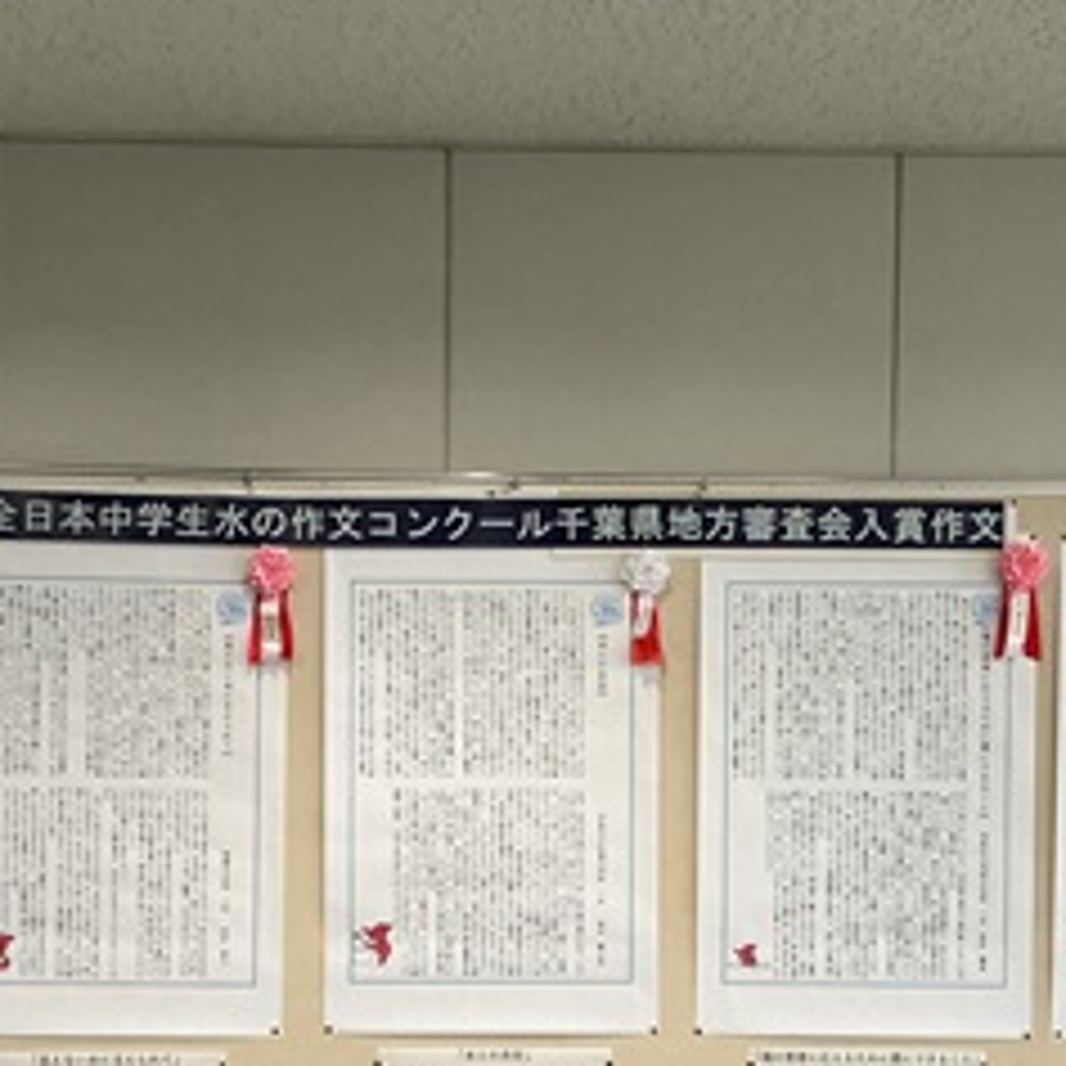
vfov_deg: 32.3
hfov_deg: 32.8
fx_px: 1812
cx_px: 589
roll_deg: -0.4
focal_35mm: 52
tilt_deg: -1.3
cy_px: 783
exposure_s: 1/60
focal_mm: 3
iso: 125
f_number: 1.8
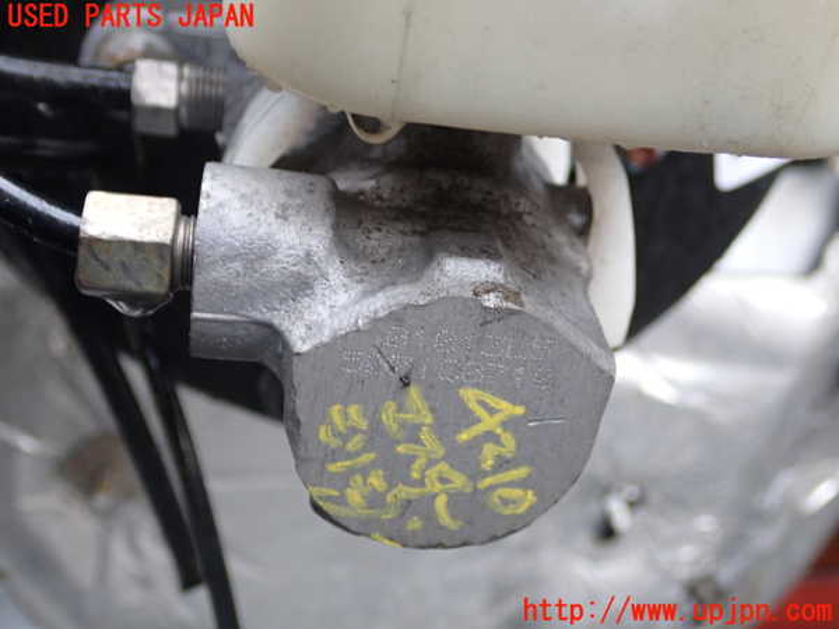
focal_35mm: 47
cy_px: 314
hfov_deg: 40.4
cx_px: 420
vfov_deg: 30.9
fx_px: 1139
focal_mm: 8.4
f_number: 3.1
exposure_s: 1/50
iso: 250
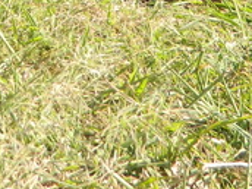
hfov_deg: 13.3
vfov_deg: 9.5
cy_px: -217
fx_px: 1048
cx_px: -59
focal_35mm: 144
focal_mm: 5.6
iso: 80
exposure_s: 1/400
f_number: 3.2
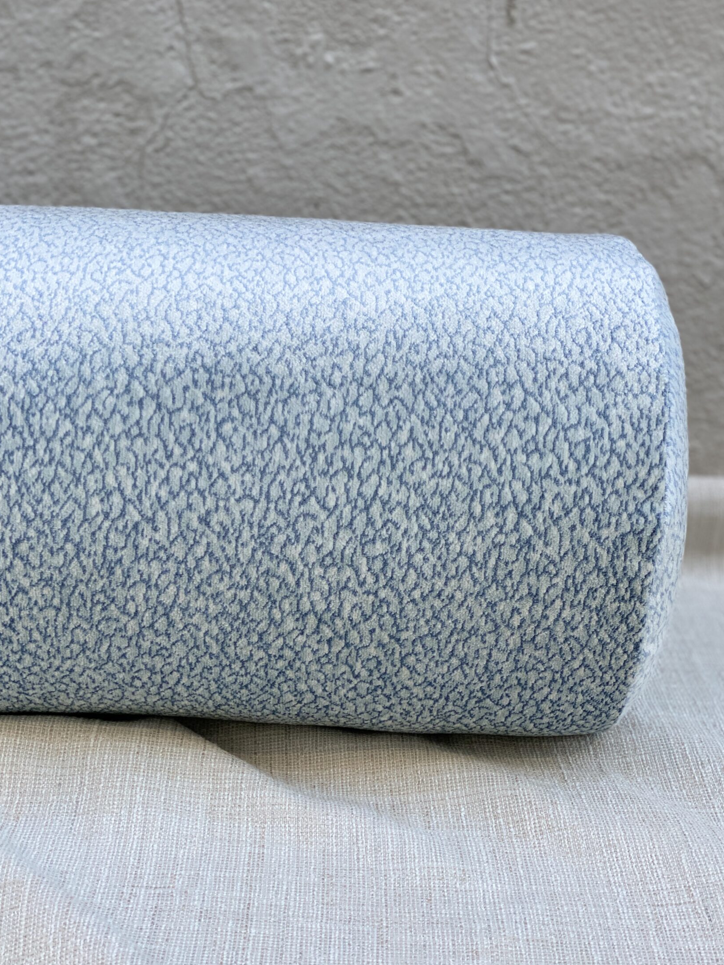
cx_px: 366
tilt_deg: -19.2
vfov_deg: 31.6
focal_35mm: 61
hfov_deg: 24.0
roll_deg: -2.1
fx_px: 1701
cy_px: 564
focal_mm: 6
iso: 40
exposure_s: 1/122
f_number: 2
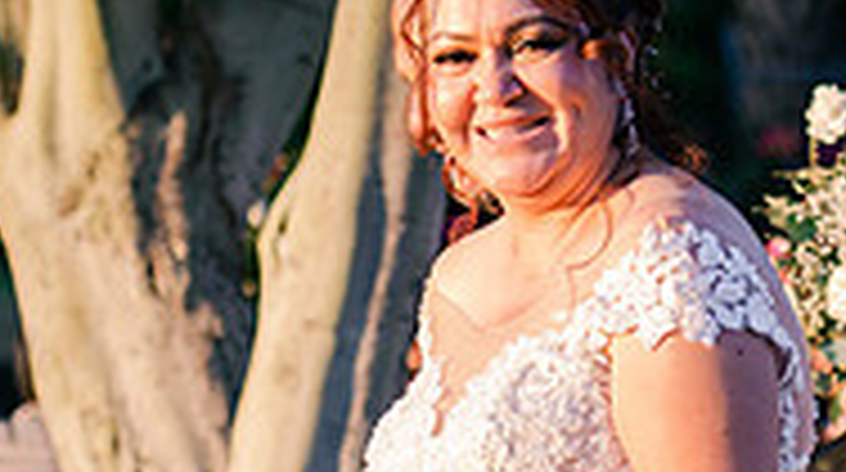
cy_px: 362
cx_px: 738
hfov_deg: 5.9
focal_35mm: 363
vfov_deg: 3.3
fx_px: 8129
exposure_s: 1/400
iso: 200
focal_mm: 75
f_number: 2.8
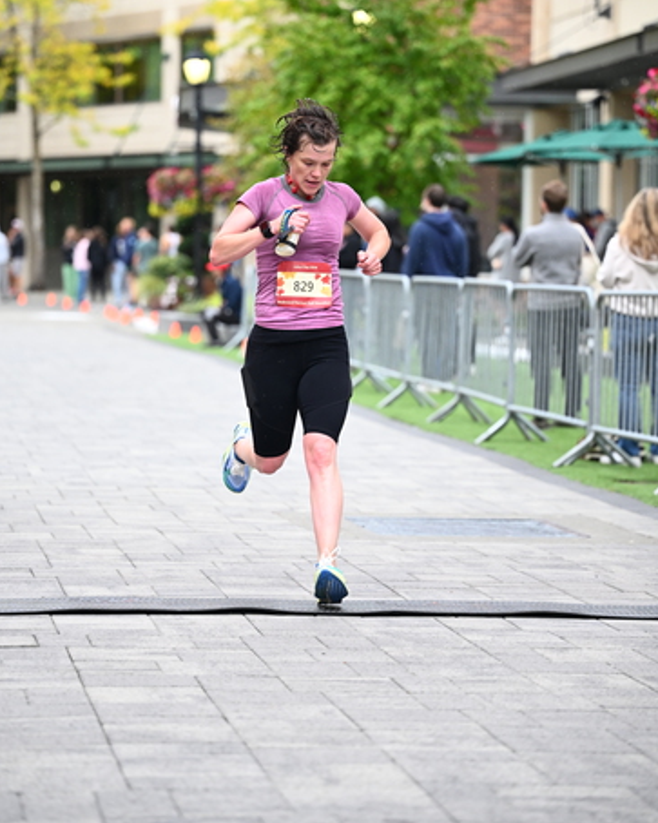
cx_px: 331
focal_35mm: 125
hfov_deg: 12.3
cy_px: 355
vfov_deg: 15.4
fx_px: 3044
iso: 1250
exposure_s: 1/1600
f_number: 2.8
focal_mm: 110
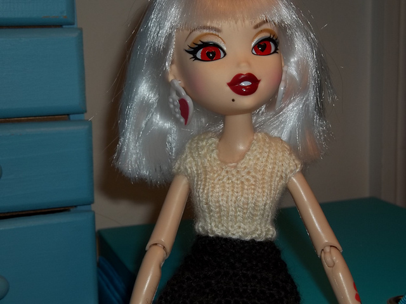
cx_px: 203
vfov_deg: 23.3
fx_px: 739
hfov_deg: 30.7
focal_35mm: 63
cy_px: 152
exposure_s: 1/80
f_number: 4
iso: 64
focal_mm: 11.3
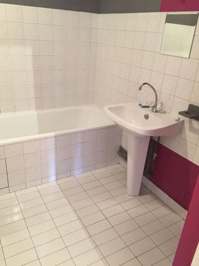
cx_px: 100
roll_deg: -5.5
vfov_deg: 61.7
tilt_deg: -23.5
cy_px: 133
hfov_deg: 48.2
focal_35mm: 29
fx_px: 222
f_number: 2.2
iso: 250
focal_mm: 4.15
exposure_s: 1/17
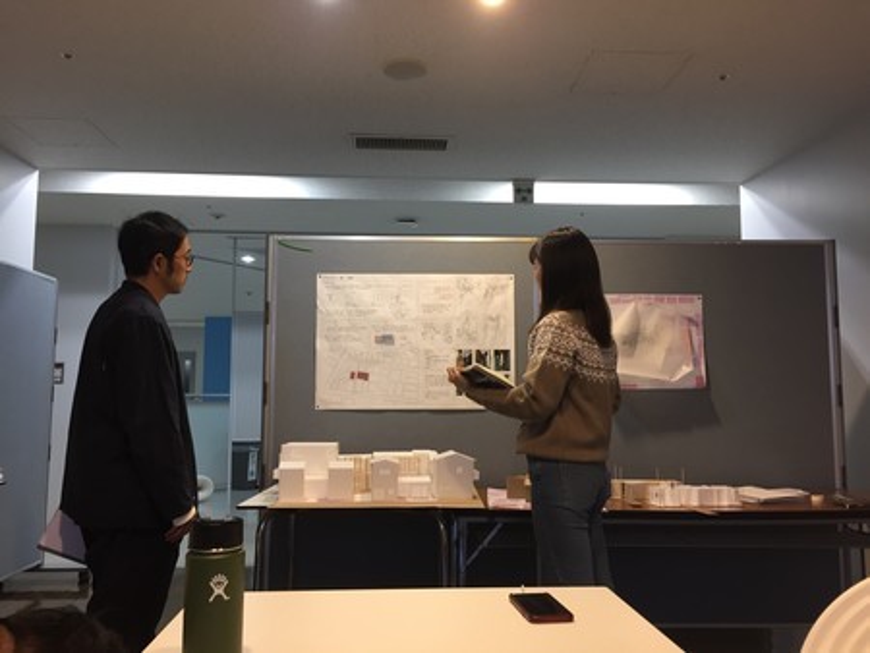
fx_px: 729
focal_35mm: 29
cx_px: 435
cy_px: 326
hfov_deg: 61.6
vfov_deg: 48.3
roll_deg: +1.0
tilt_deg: +5.7
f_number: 2.2
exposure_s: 1/30
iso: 64
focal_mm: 4.15
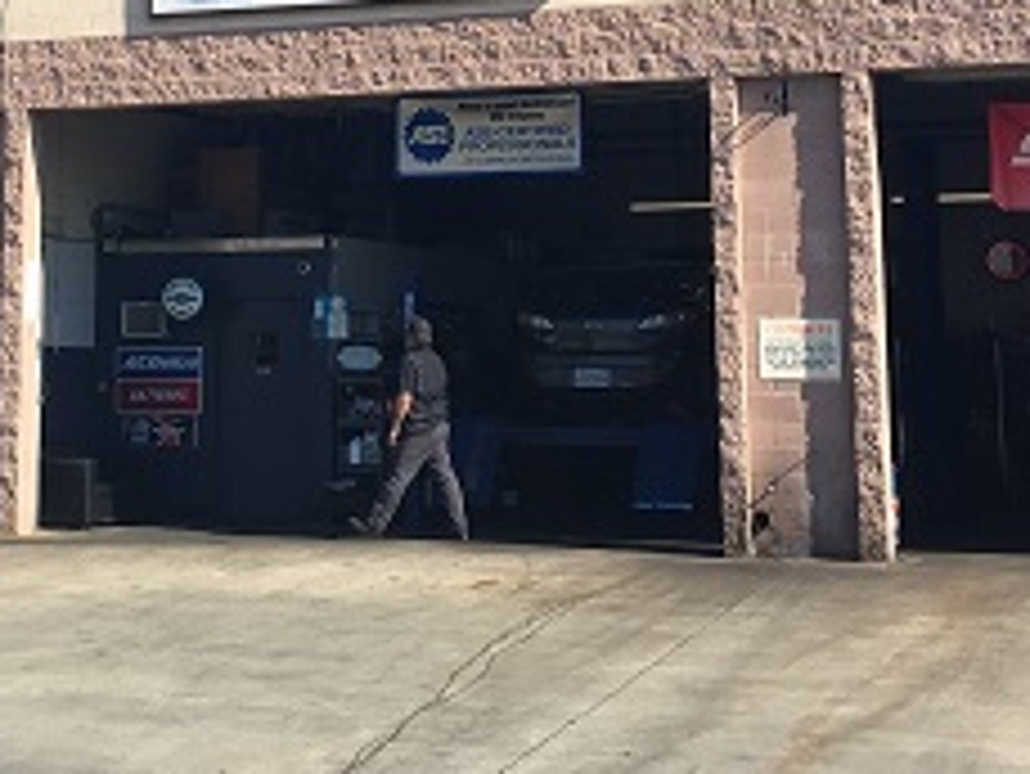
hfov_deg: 23.9
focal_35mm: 81
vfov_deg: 17.8
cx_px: 279
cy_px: 9
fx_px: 2411
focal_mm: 4.15
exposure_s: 1/1131
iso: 25
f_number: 2.2
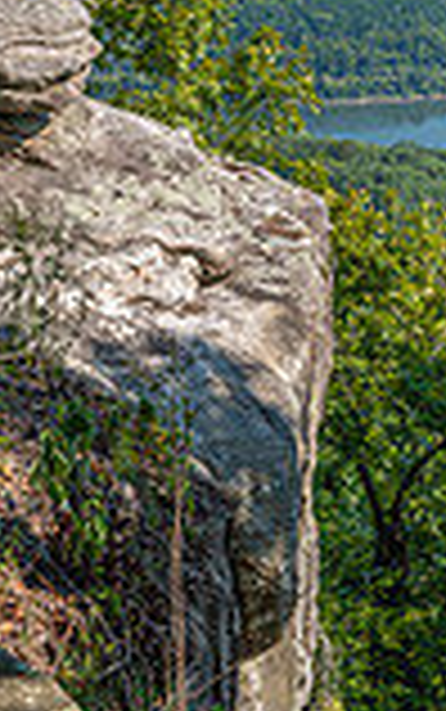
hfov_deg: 9.5
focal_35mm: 135
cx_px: -225
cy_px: -29
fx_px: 2621
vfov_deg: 15.1
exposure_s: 1/100
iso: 100
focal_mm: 36
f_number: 10
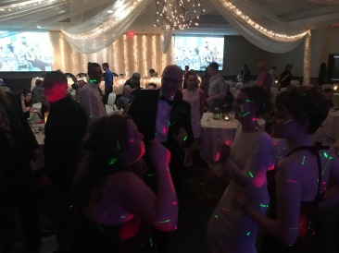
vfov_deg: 48.2
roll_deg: +0.8
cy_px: 126
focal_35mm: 29
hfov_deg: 61.7
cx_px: 170
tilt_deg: -12.6
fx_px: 284
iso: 320
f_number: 2.2
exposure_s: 1/15
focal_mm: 4.15
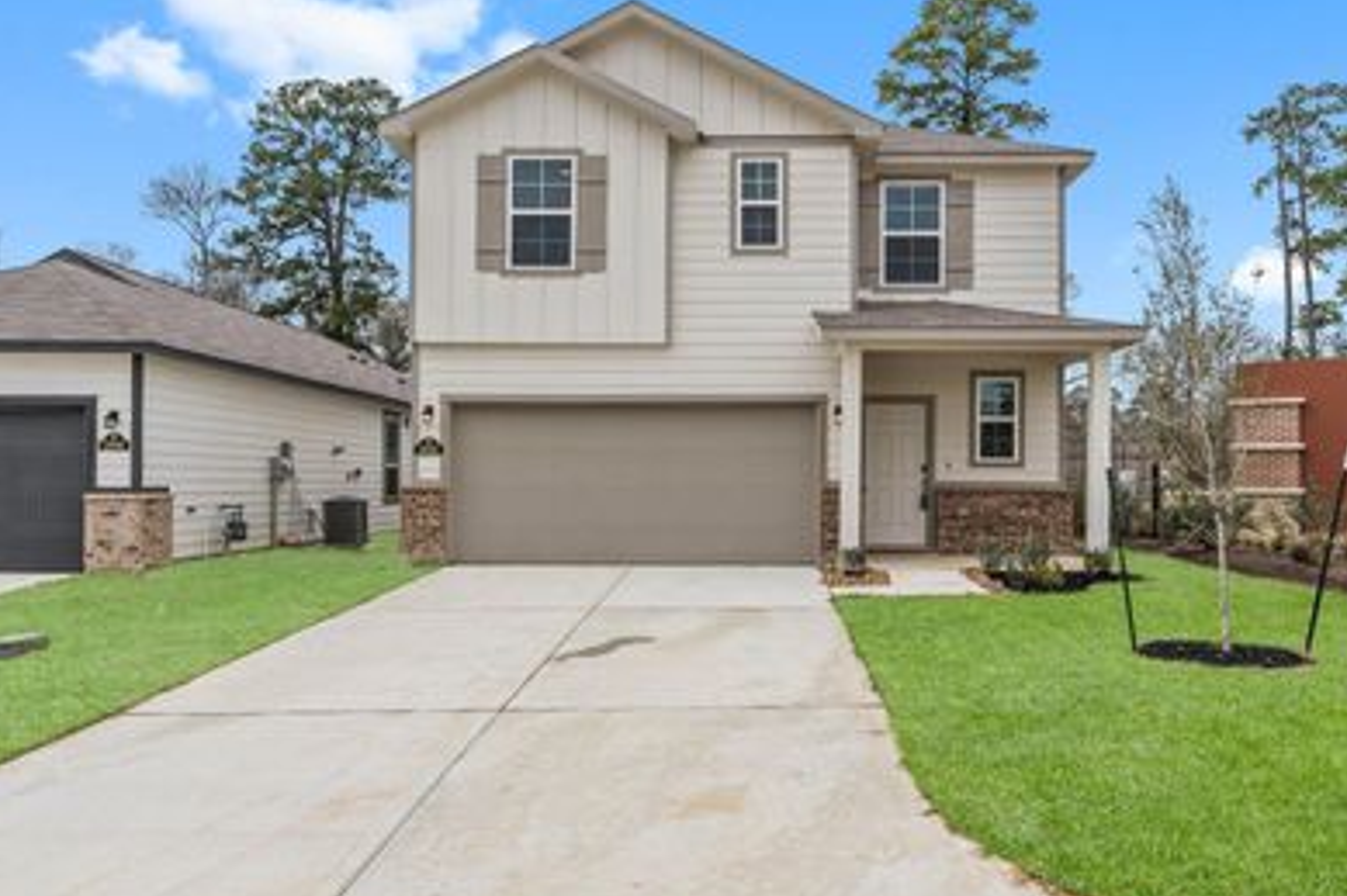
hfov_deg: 66.6
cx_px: 724
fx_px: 1024
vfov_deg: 47.3
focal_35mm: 27
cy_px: 458
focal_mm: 21.3
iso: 640
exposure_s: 1/800
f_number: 11
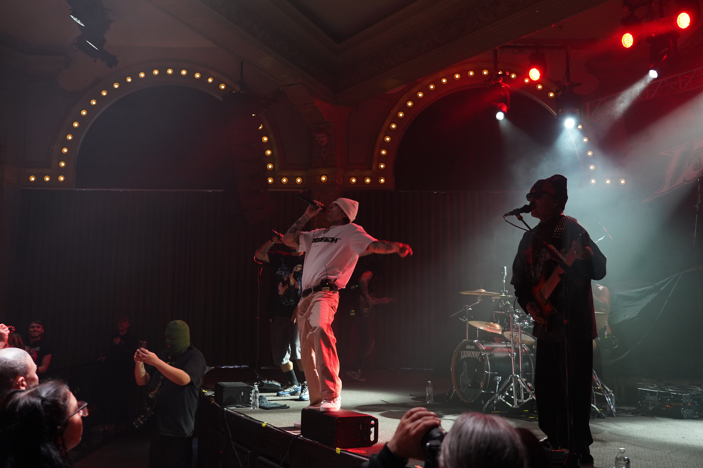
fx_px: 664
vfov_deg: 38.9
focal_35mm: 34
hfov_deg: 55.8
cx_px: 330
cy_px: 243
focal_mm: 32
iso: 2000
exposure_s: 1/60
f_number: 4
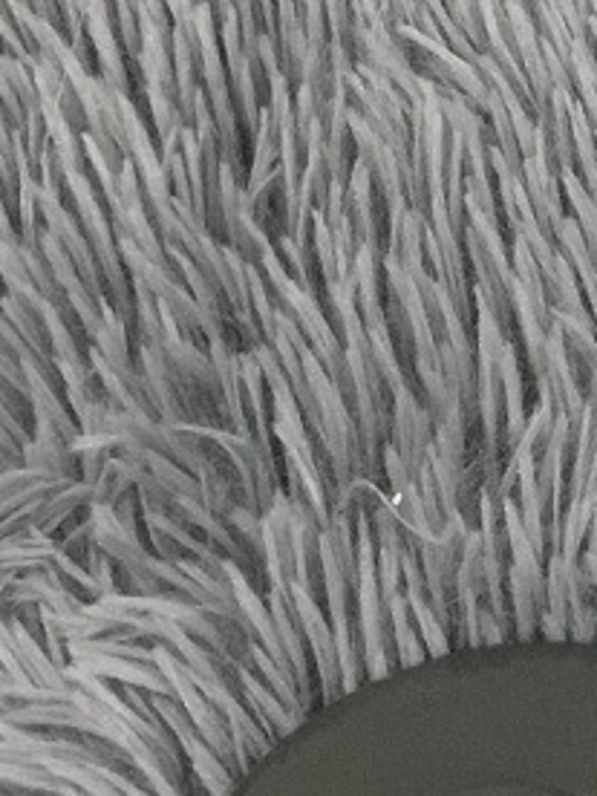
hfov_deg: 10.0
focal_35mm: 135
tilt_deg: -62.5
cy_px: 447
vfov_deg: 14.6
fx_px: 3104
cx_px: 1257
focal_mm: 3.3
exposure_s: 1/33
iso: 160
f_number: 2.4
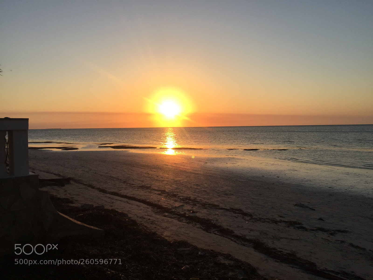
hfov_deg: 61.7
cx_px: 186
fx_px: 312
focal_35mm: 29
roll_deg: -1.0
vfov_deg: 48.2
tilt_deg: +0.0
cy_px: 140
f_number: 2.2
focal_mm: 4.15
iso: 32
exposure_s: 1/1980
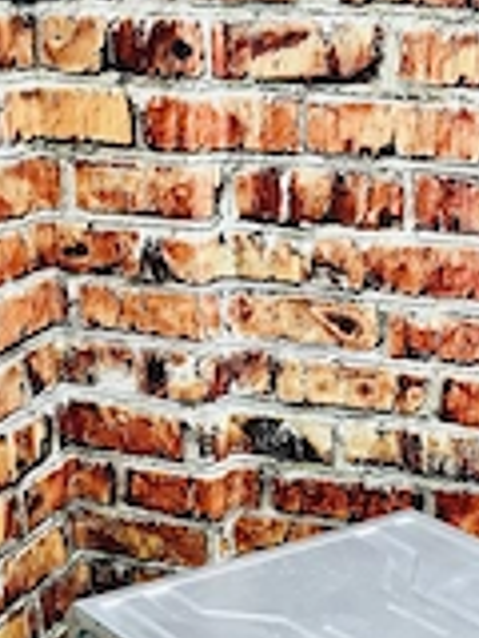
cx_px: 347
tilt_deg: -30.5
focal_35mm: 70
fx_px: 1292
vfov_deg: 25.1
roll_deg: -0.4
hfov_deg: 20.9
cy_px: 758
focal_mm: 3.99
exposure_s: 1/15
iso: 80
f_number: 1.8
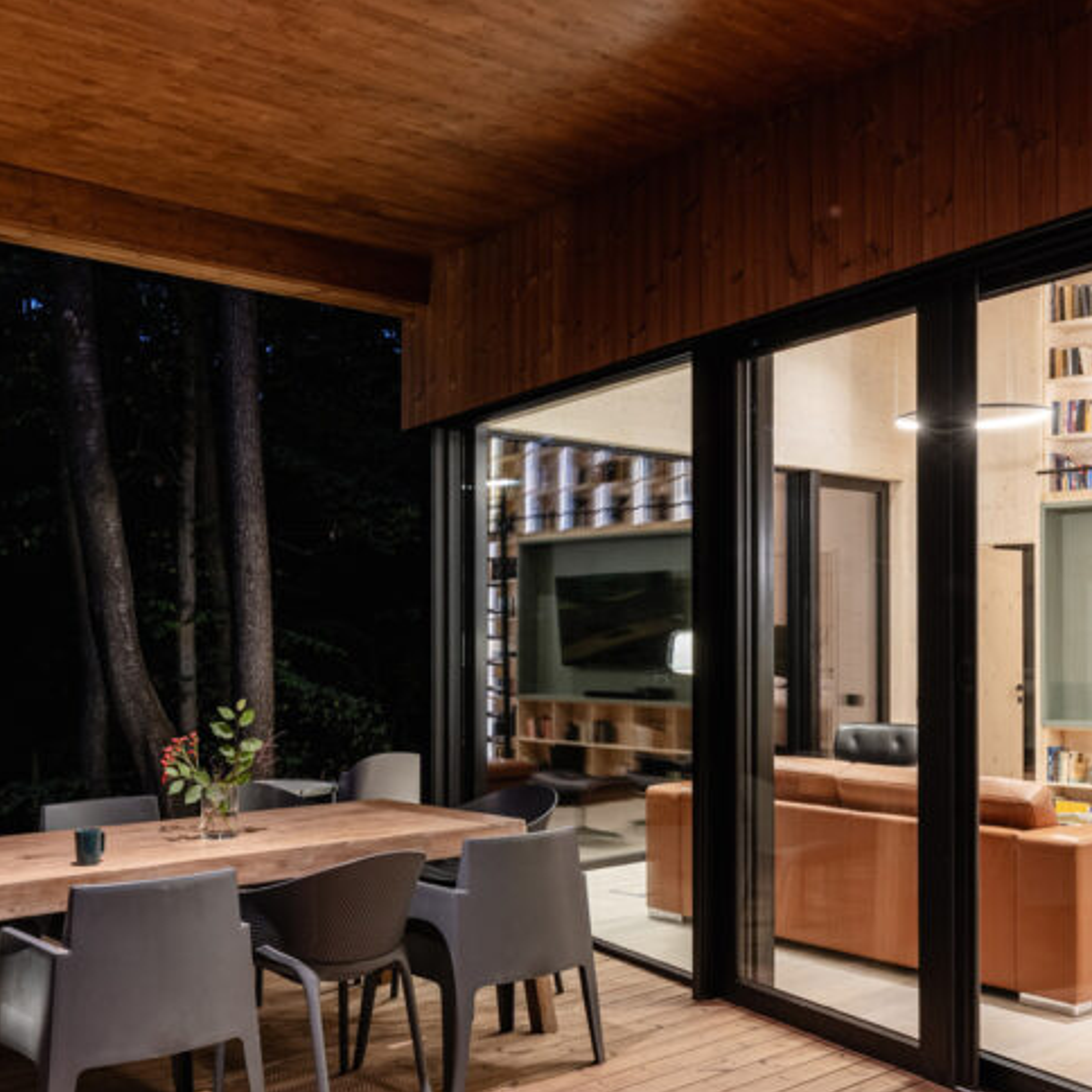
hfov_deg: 43.8
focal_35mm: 38
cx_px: 578
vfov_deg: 43.8
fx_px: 1356
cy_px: 510
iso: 200
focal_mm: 19
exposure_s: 1/1.67
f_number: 8
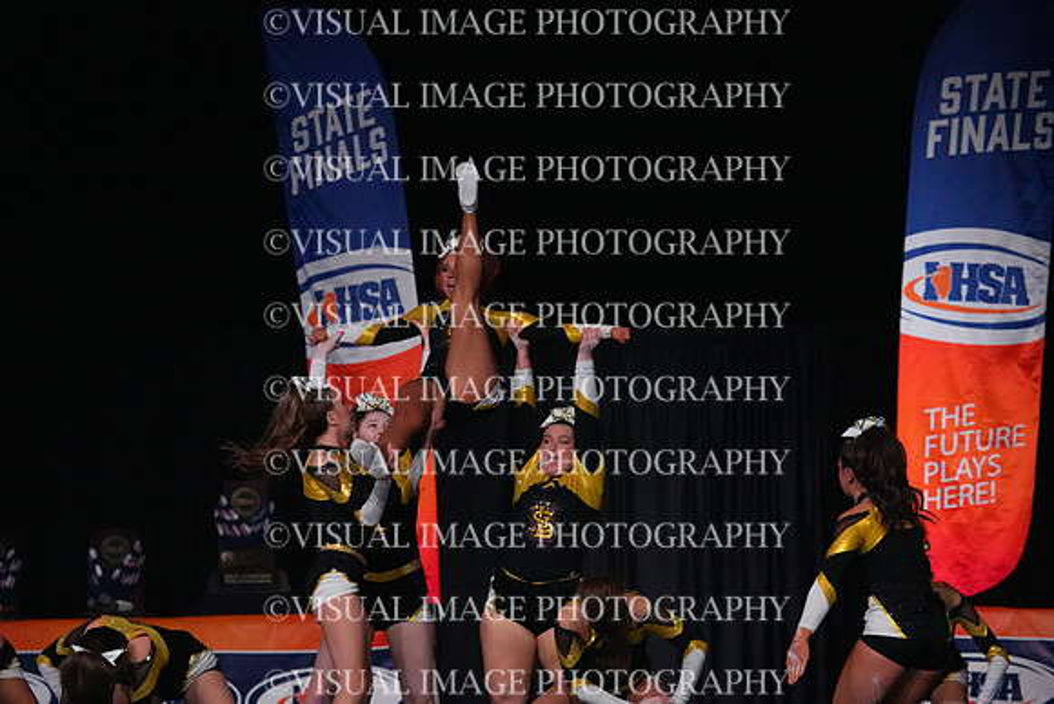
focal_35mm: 210
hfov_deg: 9.8
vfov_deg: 6.5
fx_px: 6149
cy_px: 352
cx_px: 527
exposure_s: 1/1250
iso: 16000
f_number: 5.6
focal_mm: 210
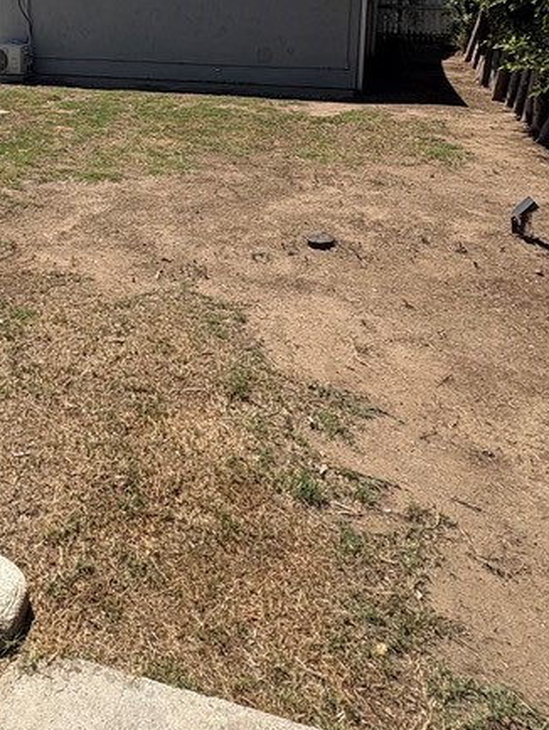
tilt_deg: -8.5
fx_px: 697
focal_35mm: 33
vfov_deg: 50.5
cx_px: 76
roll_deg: +0.4
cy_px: 106
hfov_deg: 40.4
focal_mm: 2.22
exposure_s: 1/1637
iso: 50
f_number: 2.2
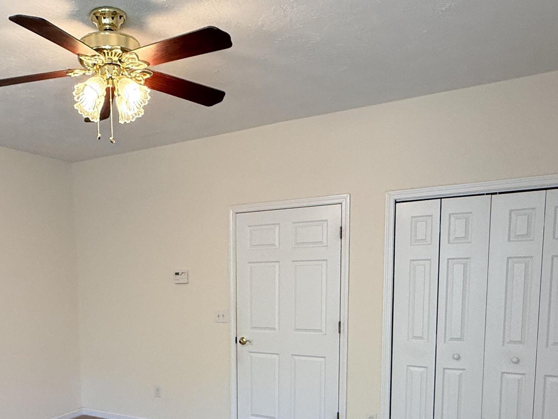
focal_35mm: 32
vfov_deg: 42.2
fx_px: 516
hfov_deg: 55.5
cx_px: 183
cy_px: 335
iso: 160
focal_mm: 2.22
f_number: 2.2
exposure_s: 1/120
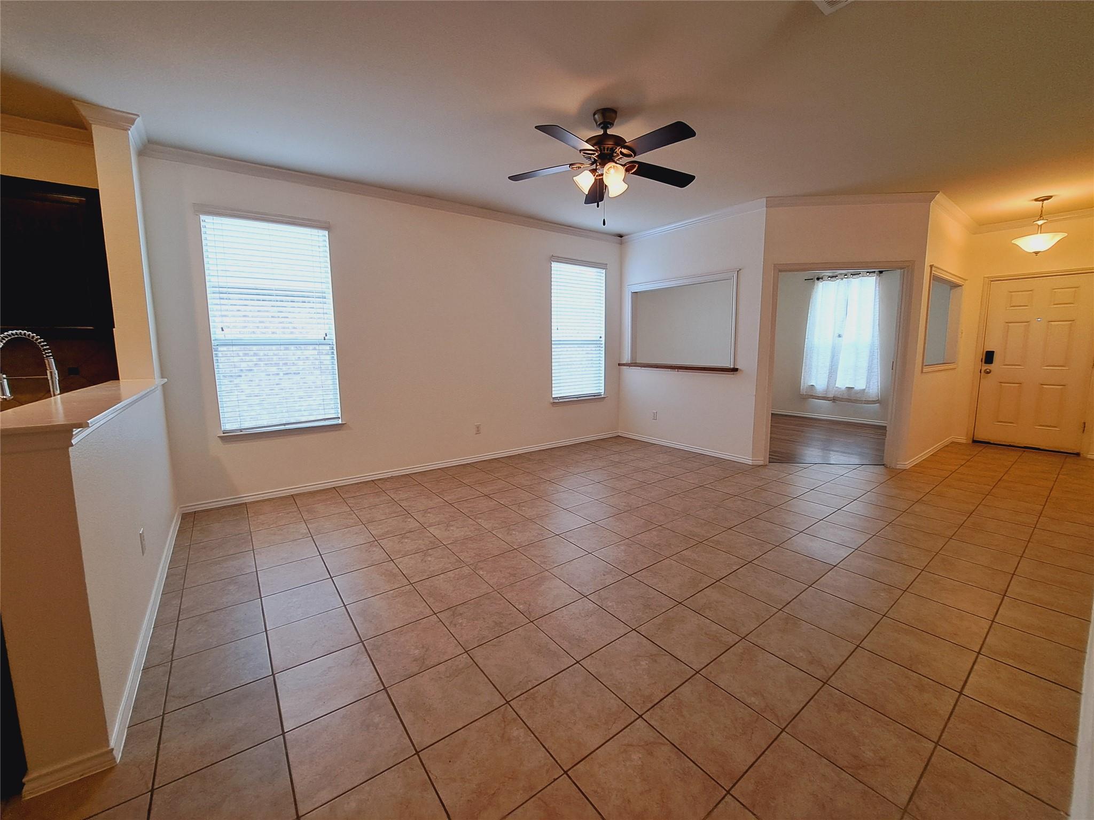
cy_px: 410
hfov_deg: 106.2
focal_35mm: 13
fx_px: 411
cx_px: 547
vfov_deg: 89.9
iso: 50
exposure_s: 1/40
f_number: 2.2
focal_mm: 1.74
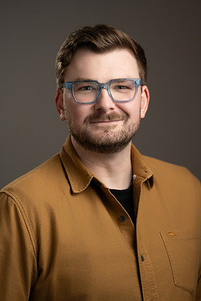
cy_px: 150
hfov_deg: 11.4
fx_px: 1005
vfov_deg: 17.1
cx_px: 100
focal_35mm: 120
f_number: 2.8
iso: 320
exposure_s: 1/200
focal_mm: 120
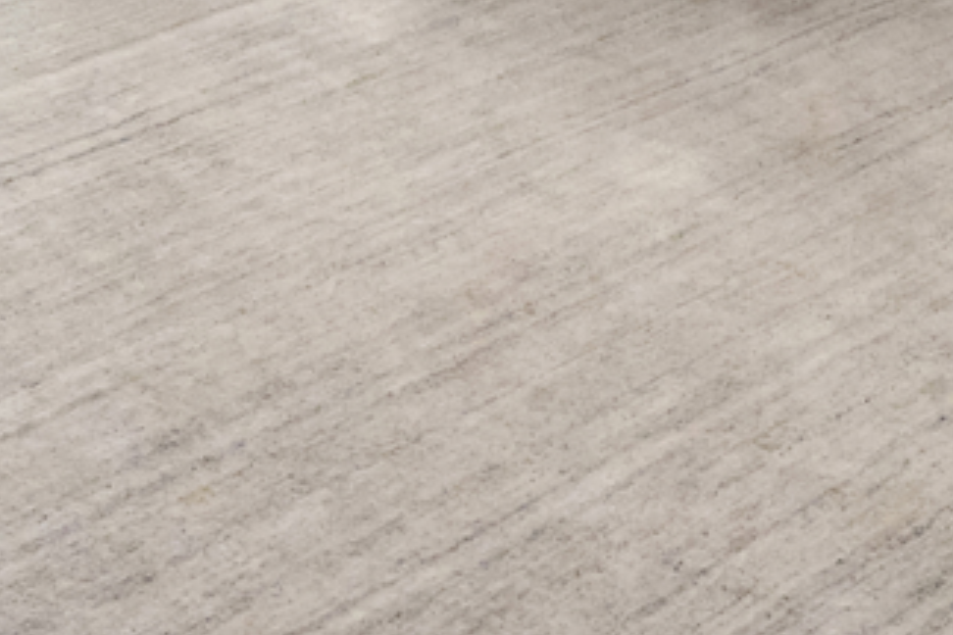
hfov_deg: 24.5
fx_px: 2197
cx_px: 441
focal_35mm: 83
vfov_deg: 12.4
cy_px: -964
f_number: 22
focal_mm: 14
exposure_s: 1.5
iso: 800
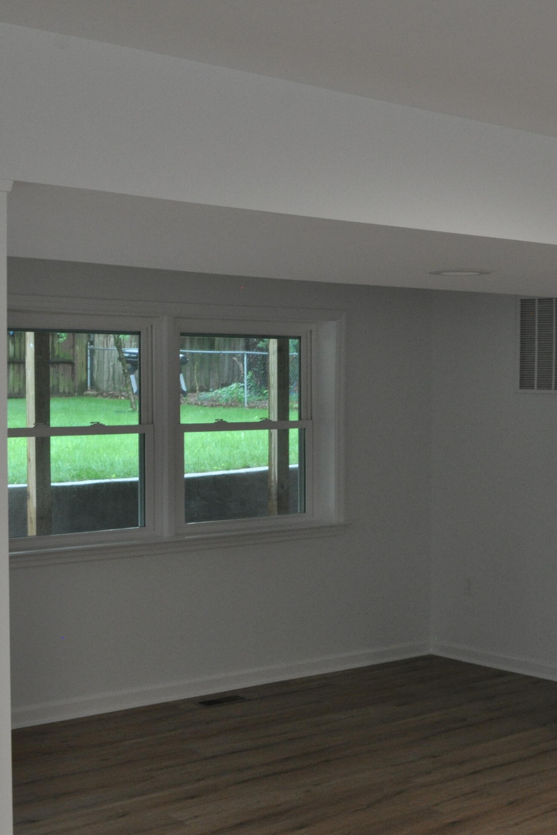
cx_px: 370
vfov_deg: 36.2
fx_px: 1277
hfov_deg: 24.5
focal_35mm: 55
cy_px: 415
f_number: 10
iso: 800
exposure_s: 1/25
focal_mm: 24
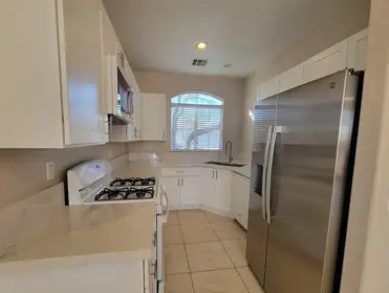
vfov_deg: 85.7
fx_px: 157
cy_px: 153
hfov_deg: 102.0
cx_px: 191
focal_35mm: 14
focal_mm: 2.2
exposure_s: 1/60
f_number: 2.2
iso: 80
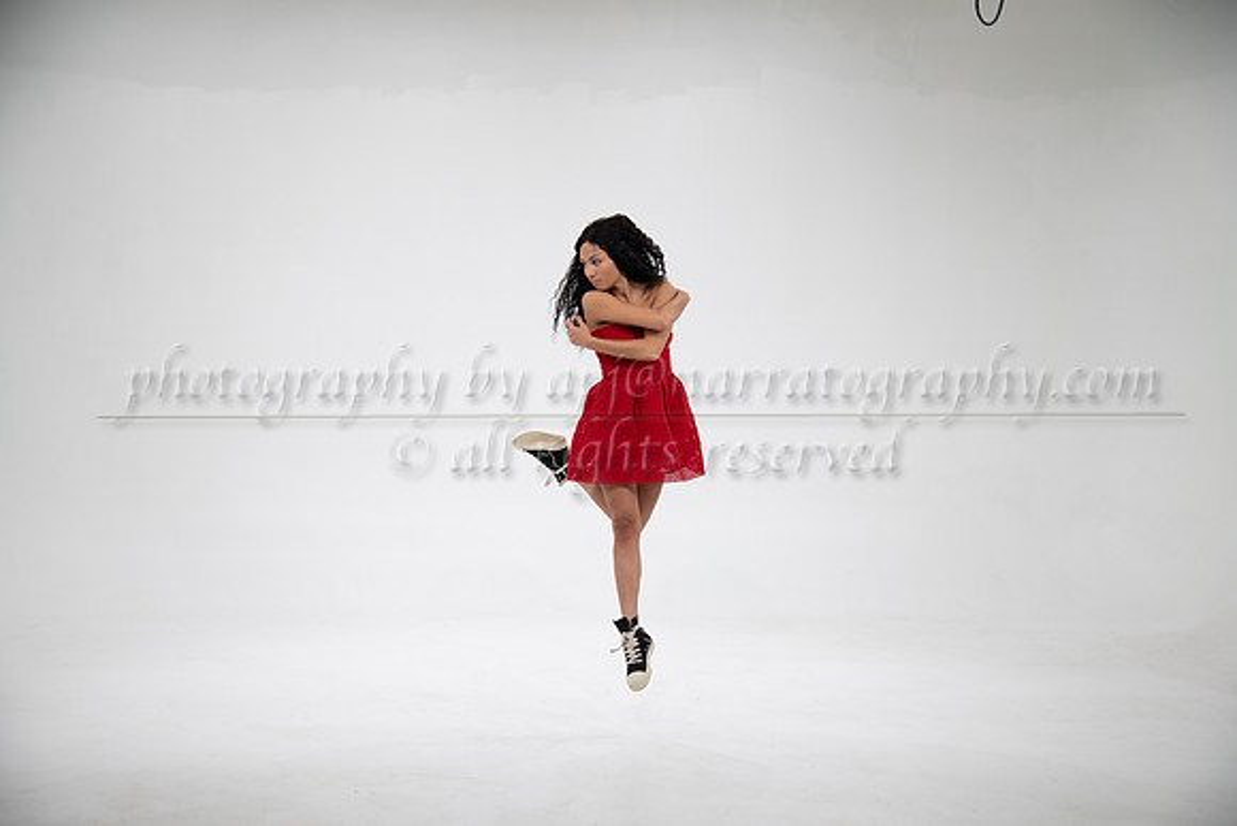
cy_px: 413
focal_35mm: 48
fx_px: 1650
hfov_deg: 41.1
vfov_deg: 28.1
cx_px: 618
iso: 400
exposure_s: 1/500
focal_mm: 48
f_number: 4
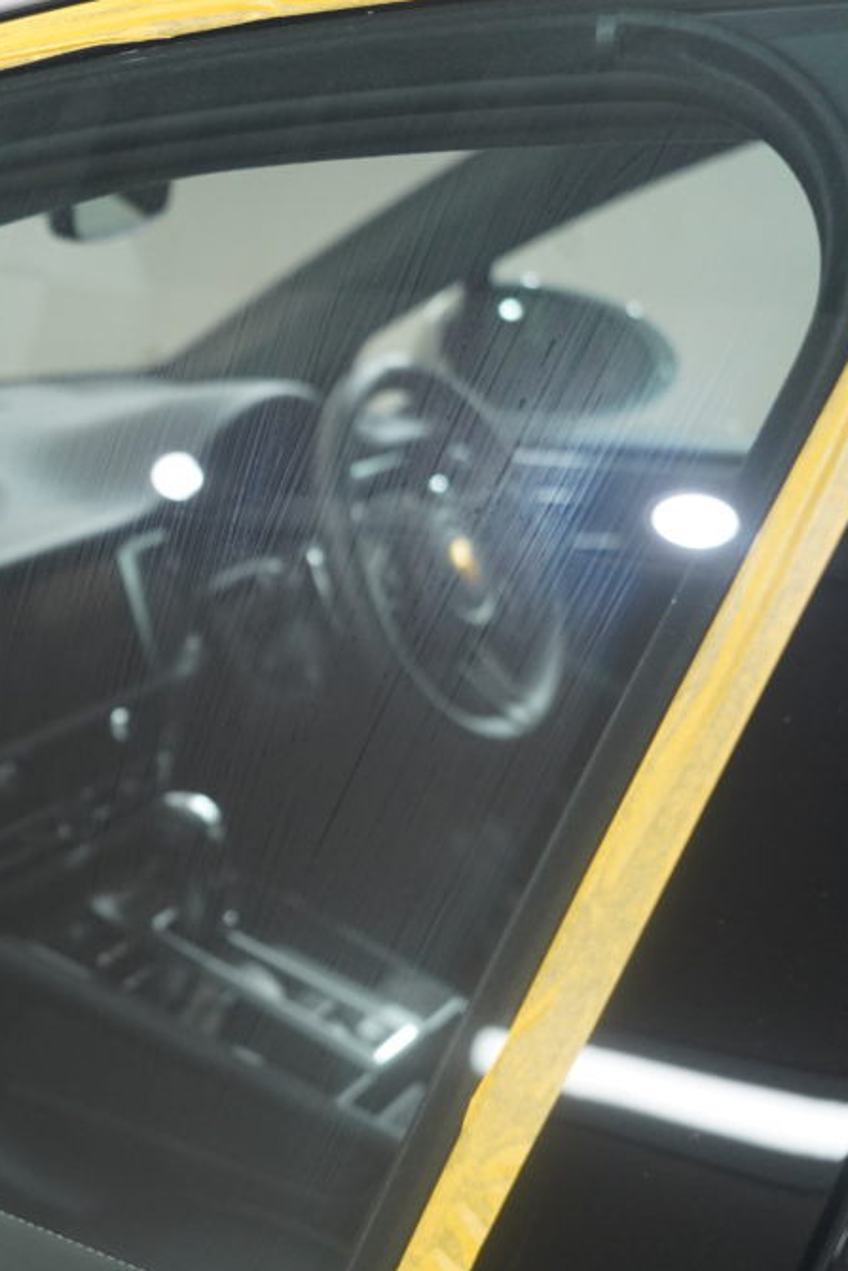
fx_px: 1942
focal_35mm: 55
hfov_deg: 23.1
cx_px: -102
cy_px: 631
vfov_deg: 36.2
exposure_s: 1/160
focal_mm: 36
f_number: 5
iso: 3200
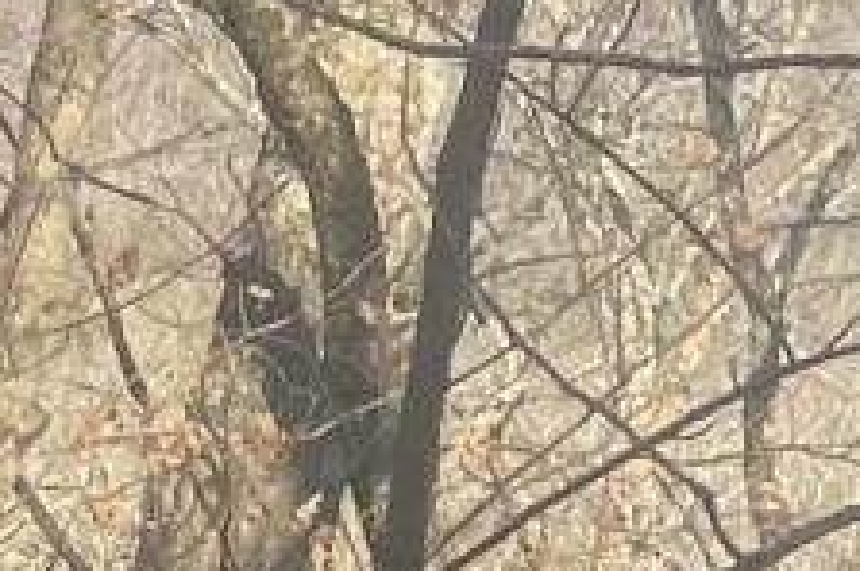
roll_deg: -2.8
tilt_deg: -16.5
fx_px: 5797
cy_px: 1678
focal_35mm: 243
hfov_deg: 7.6
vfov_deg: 5.3
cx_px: -1589
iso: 32
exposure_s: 1/818
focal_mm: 4.2
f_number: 1.6
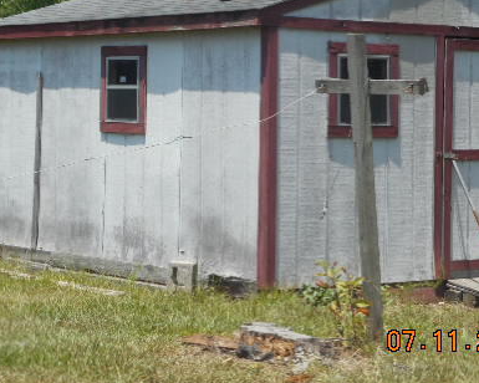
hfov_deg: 15.4
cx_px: 274
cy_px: 107
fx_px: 1772
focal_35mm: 125
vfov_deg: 12.3
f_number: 5.5
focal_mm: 13.8
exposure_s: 1/200
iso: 80
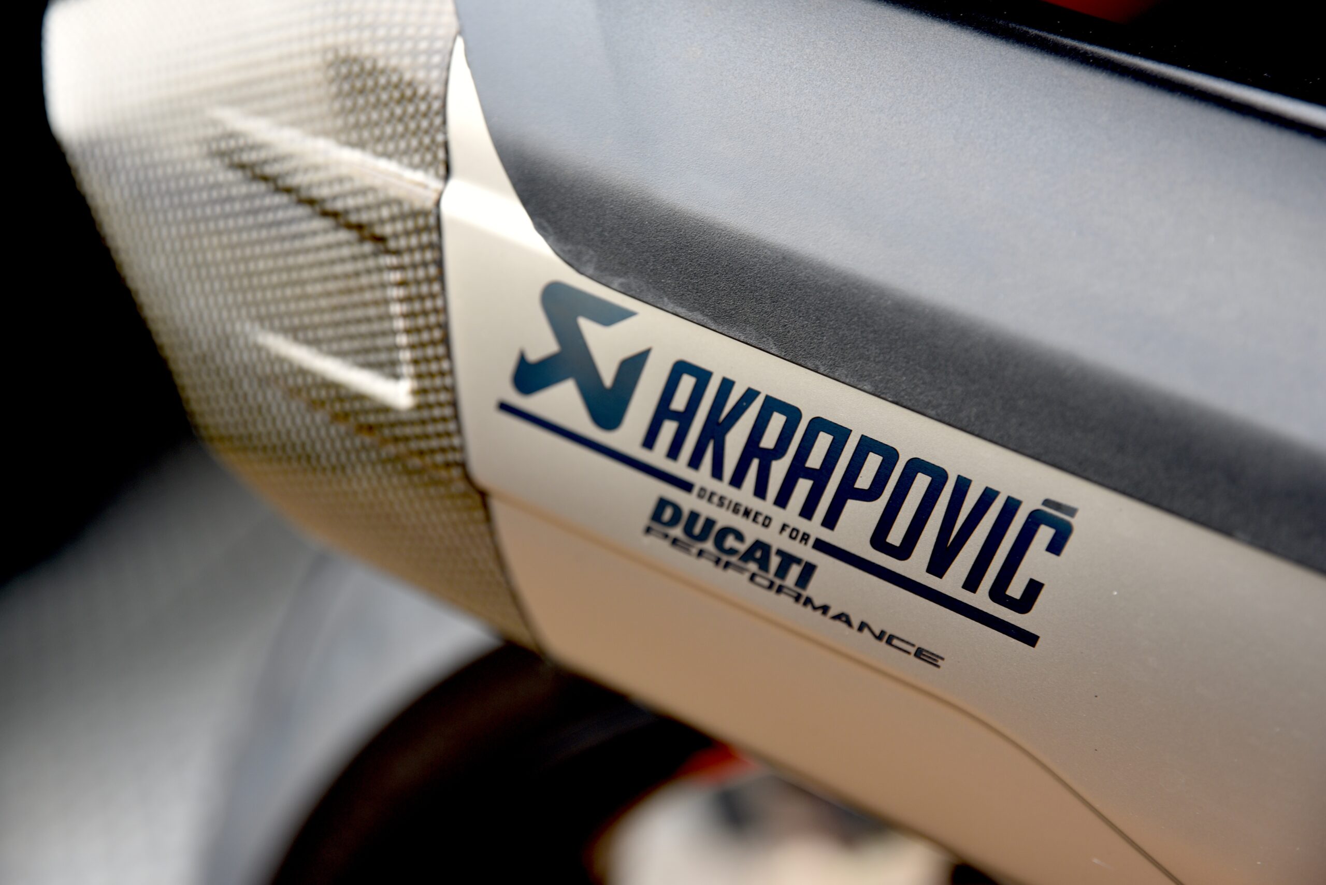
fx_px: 2579
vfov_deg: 19.5
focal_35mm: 70
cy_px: 442
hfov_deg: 28.8
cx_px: 663
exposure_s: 1/60
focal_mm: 70
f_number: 4
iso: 200
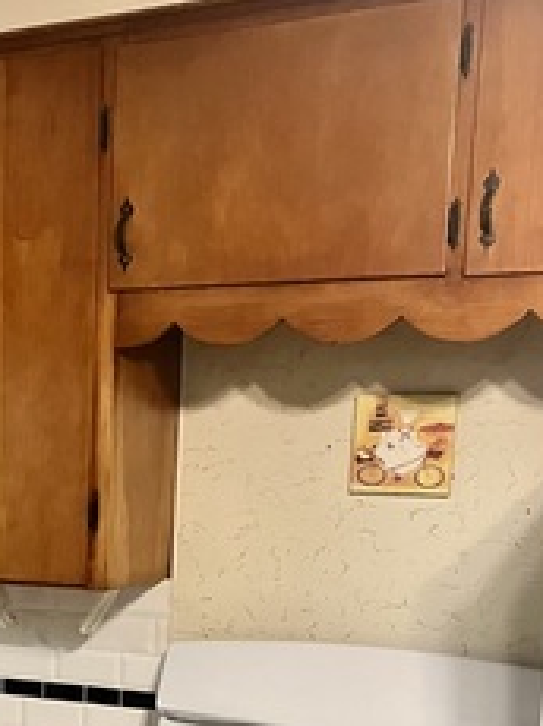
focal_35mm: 61
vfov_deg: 30.3
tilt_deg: -6.4
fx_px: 1278
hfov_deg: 23.1
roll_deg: -1.3
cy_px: 657
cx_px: 8
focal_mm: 3.99
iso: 320
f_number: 1.8
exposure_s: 1/40
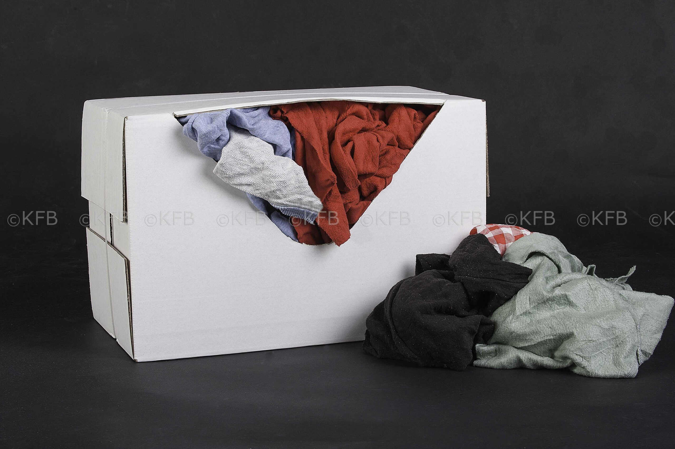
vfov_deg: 17.5
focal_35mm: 78
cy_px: 224
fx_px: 1461
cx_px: 338
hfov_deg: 26.0
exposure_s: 1/250
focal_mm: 78
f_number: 16
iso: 200
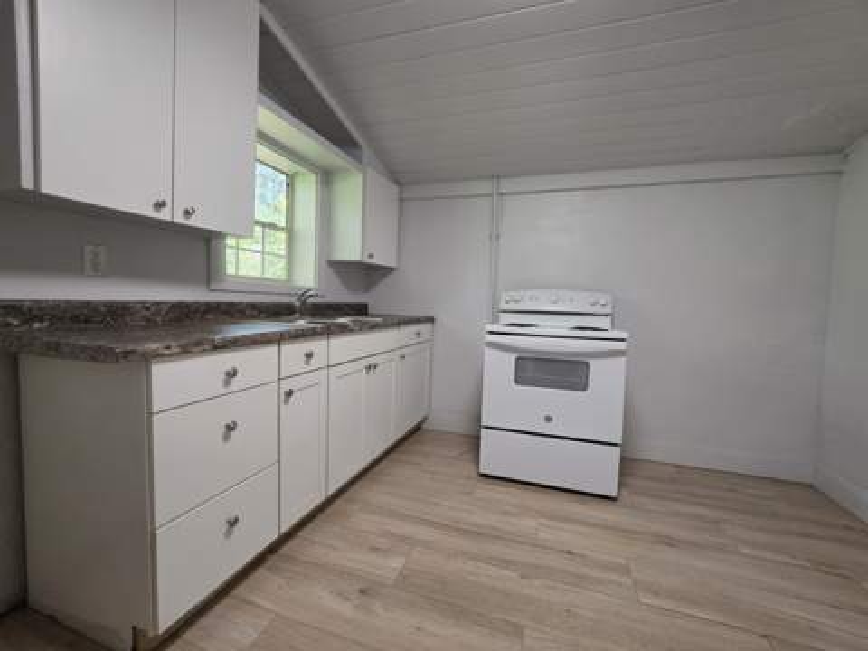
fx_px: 326
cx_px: 434
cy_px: 326
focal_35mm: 13
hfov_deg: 106.2
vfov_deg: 89.9
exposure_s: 1/120
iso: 250
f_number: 1.9
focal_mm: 2.2
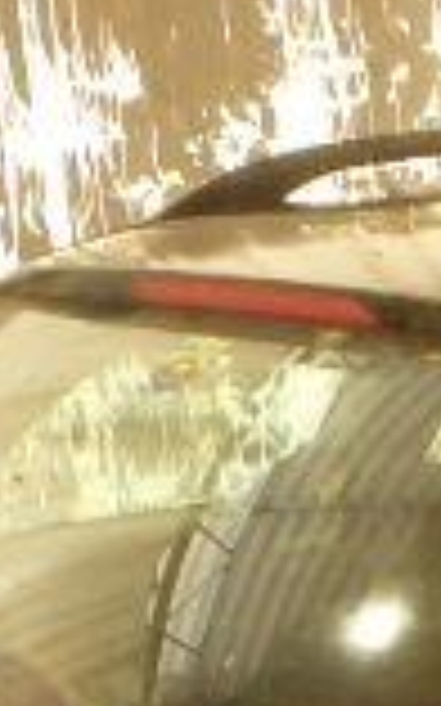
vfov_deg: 15.9
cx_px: 850
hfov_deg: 10.1
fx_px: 2329
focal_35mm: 121
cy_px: 1057
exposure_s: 1/13
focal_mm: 5
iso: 800
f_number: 3.9
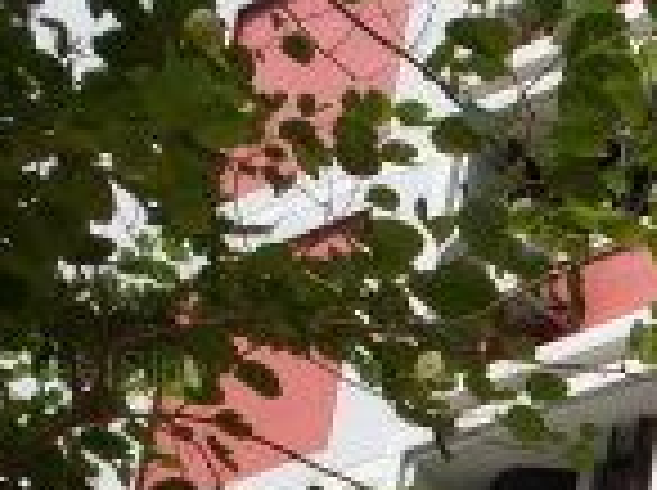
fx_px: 2710
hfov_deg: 12.6
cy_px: 823
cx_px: 1184
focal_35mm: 143
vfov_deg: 9.9
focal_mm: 6.3
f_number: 8.4
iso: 80
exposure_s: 1/250
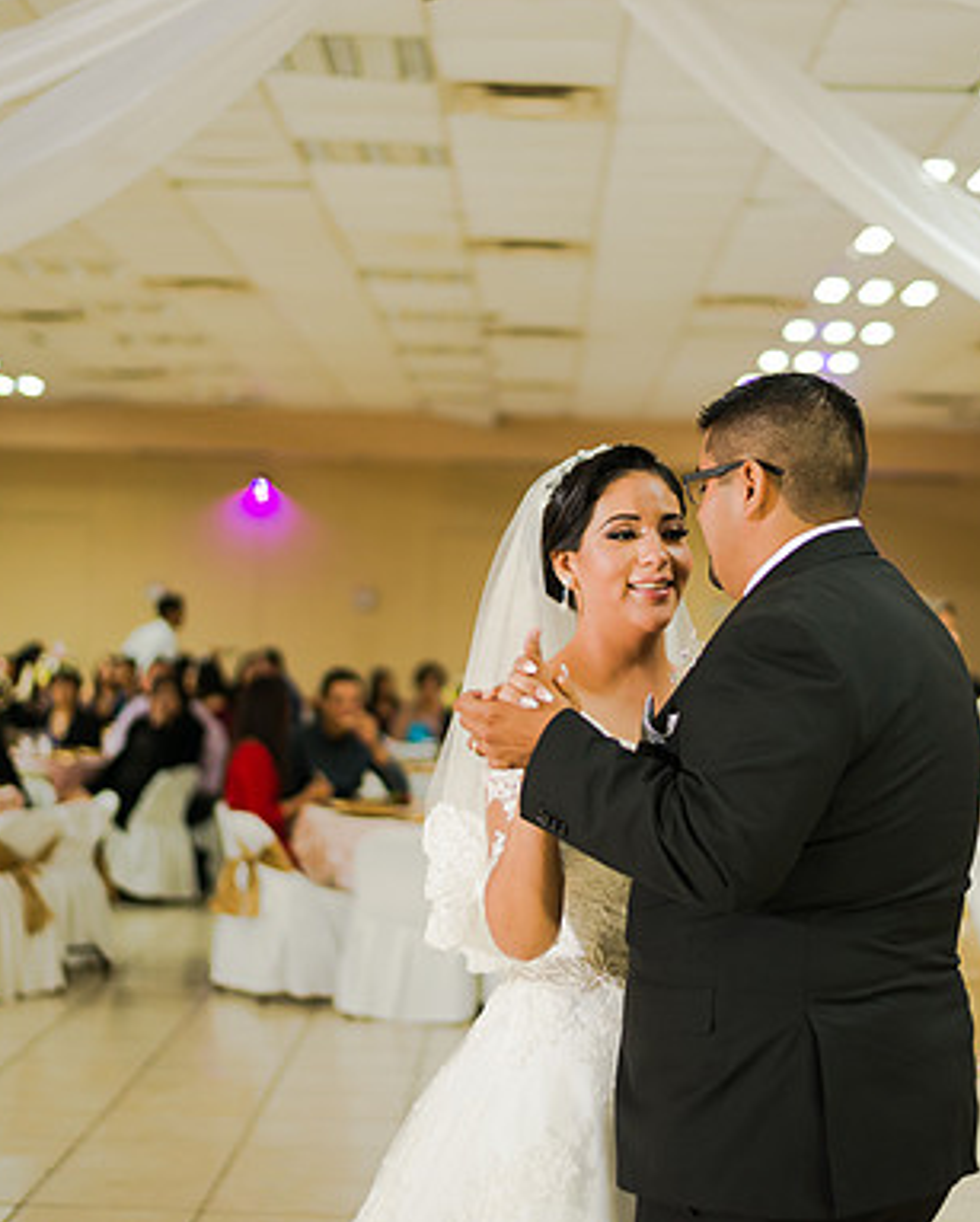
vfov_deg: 26.7
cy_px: 611
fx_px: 2571
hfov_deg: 21.5
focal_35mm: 71
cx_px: 597
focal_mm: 50
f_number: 1.8
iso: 800
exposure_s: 1/125
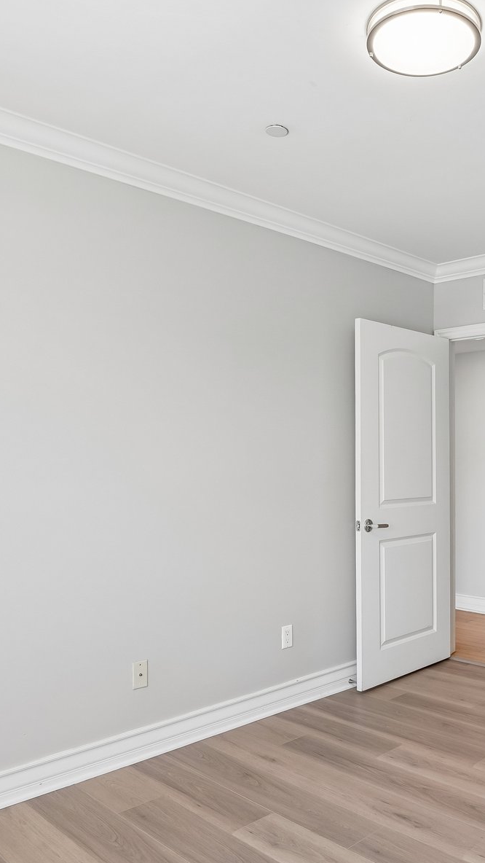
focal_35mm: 29
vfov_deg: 66.0
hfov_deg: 38.9
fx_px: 663
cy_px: 467
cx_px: 377
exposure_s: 1/50
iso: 400
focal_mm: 16
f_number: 8
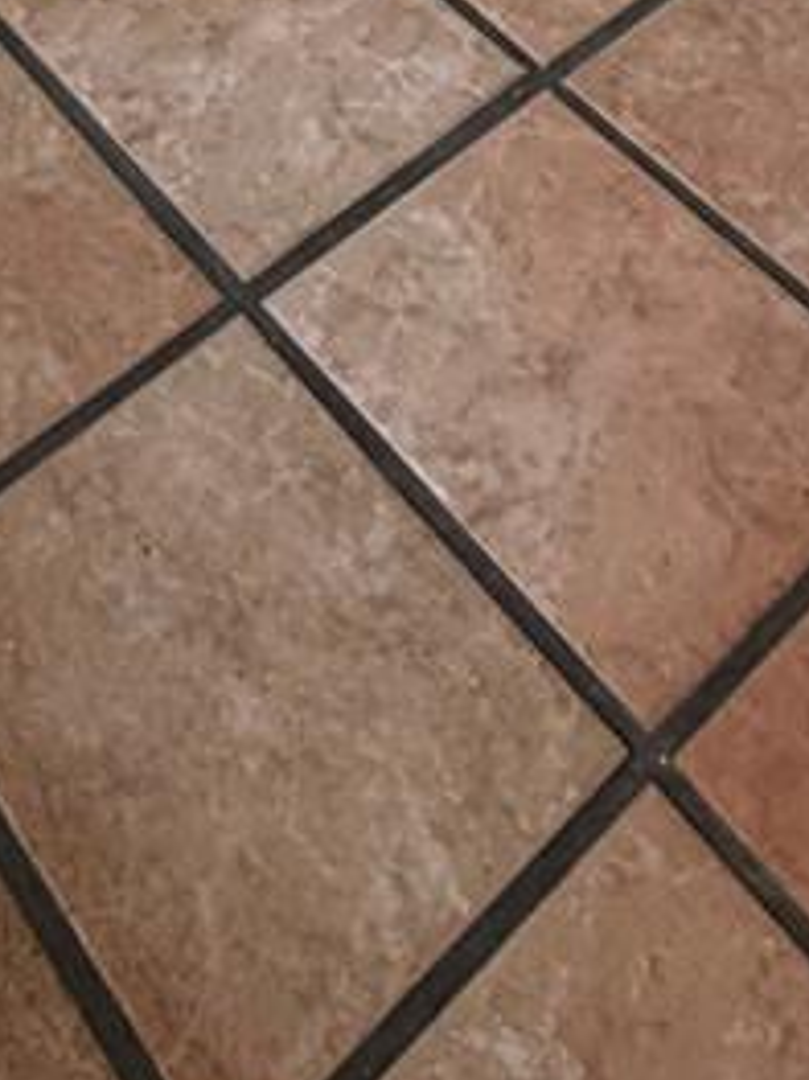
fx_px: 1996
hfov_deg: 21.4
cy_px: -1142
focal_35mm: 64
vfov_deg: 18.3
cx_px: -148
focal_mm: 2.22
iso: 250
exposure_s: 1/60
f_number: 2.2
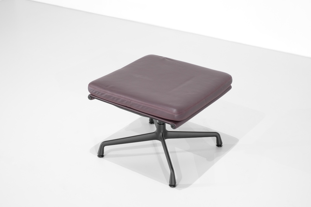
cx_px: 156
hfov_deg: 37.5
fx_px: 458
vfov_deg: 25.5
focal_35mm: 53
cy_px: 104
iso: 800
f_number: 8
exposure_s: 1/15
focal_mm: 35
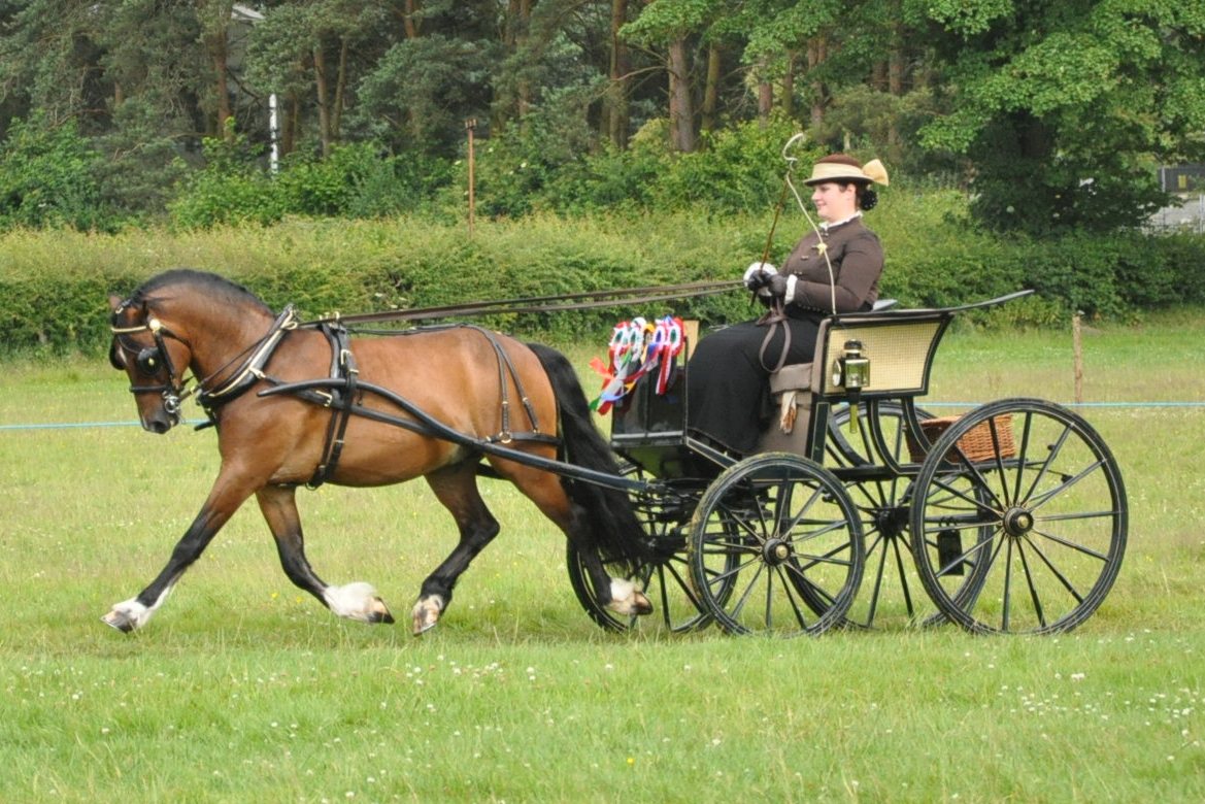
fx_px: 5273
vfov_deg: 8.7
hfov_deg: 13.0
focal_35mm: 158
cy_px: 402
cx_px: 602
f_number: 6.3
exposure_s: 1/1600
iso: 1600
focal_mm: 105
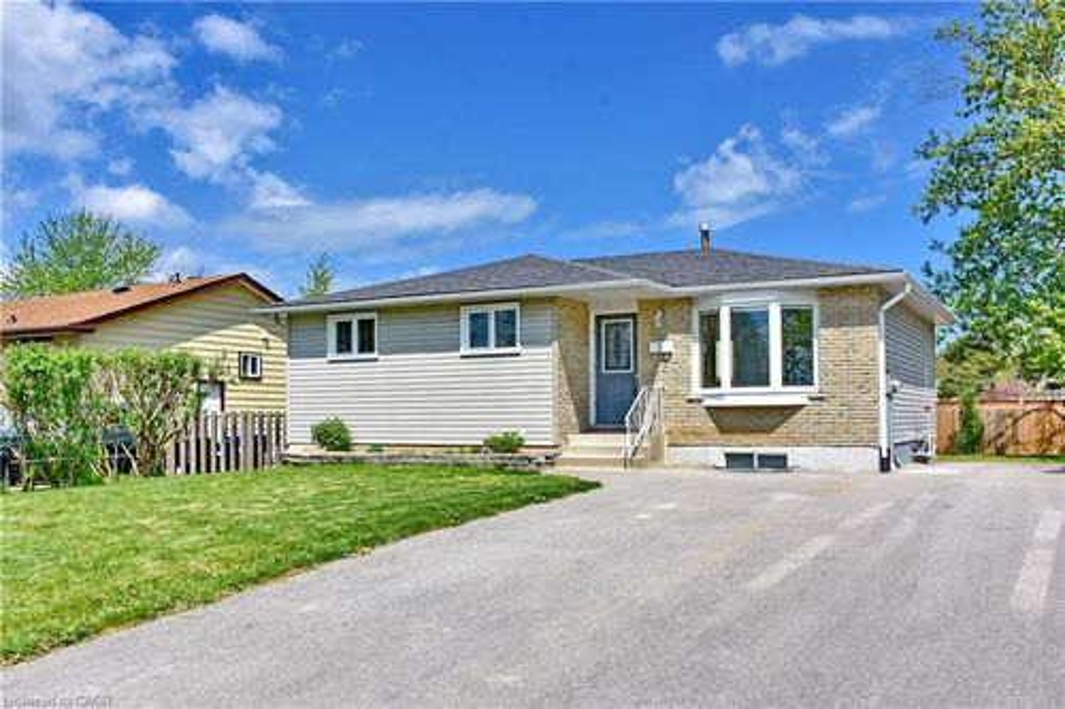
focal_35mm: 33
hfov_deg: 57.2
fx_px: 976
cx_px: 532
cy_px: 354
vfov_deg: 39.9
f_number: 10
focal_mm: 22
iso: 125
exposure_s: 1/400
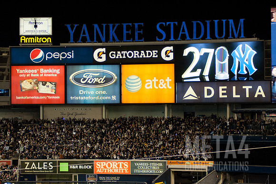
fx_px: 805
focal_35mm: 105
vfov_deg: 13.0
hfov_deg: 19.5
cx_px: 138
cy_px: 92
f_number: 4
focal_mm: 70
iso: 640
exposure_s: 1/250
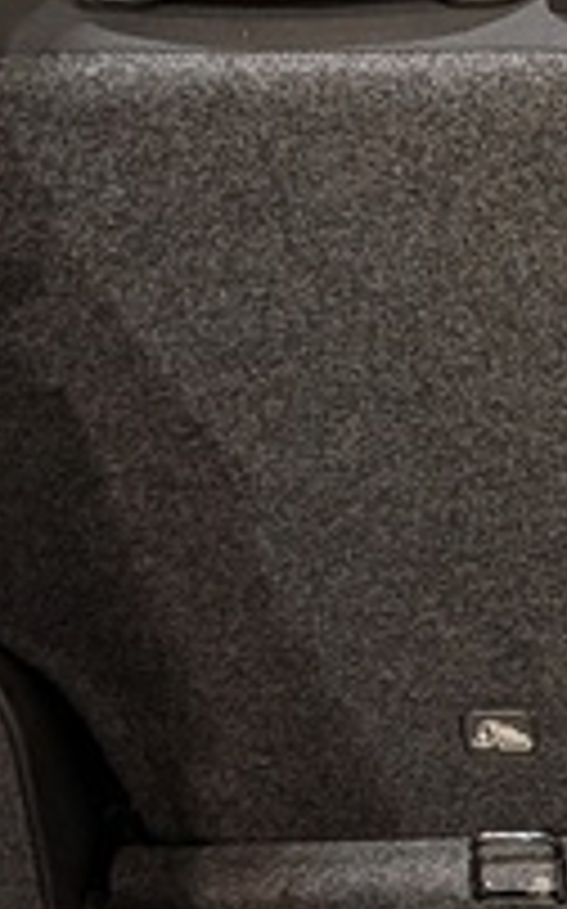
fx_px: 3194
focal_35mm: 129
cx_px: 1089
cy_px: 540
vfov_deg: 16.2
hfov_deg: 9.5
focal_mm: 4.53
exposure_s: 1/186
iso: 28
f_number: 1.7
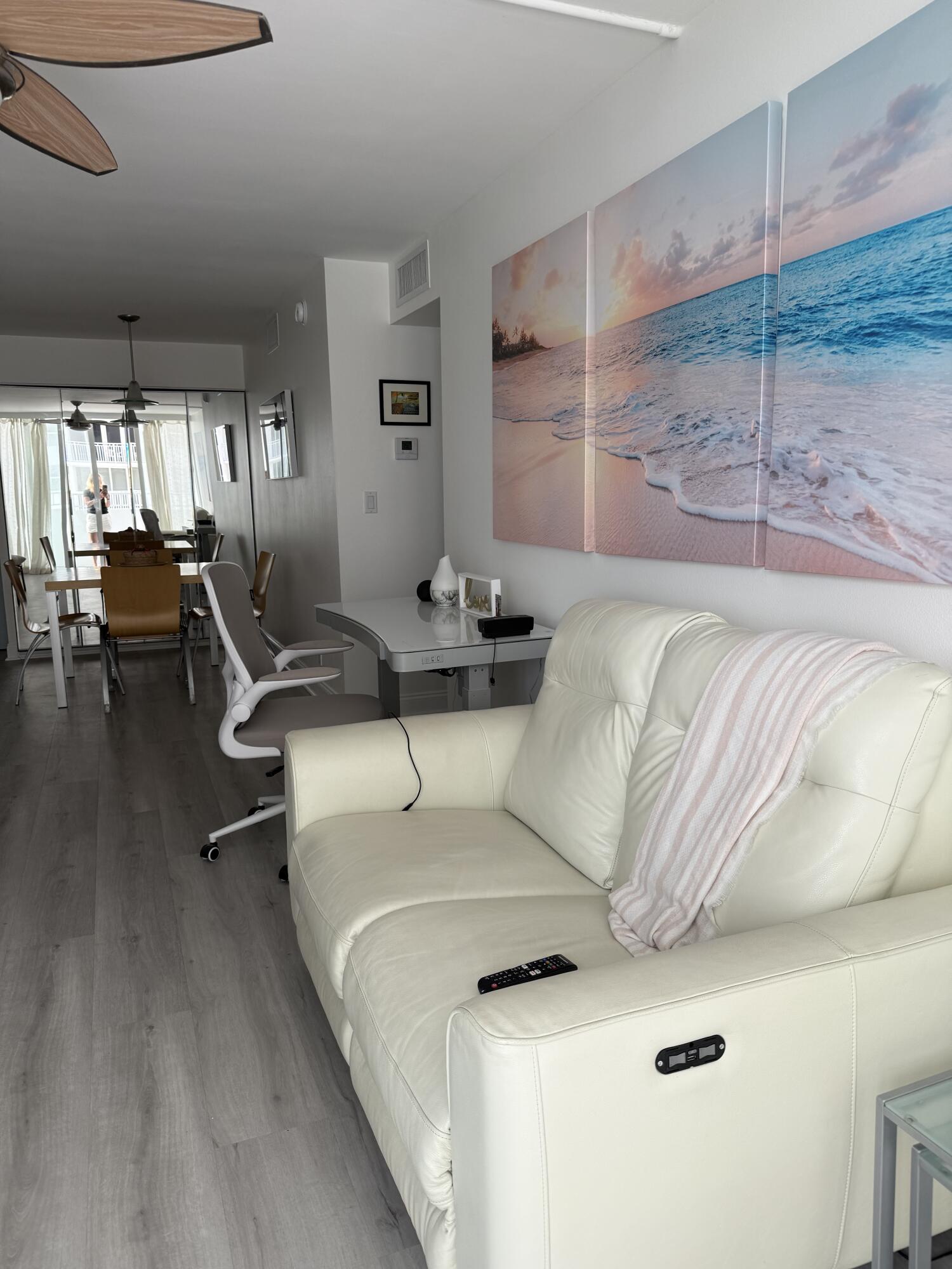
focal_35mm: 24
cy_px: 634
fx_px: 880
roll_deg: +1.9
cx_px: 476
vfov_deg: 71.6
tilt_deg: -10.8
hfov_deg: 56.8
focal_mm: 6.76
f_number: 1.78
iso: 80
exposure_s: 1/501
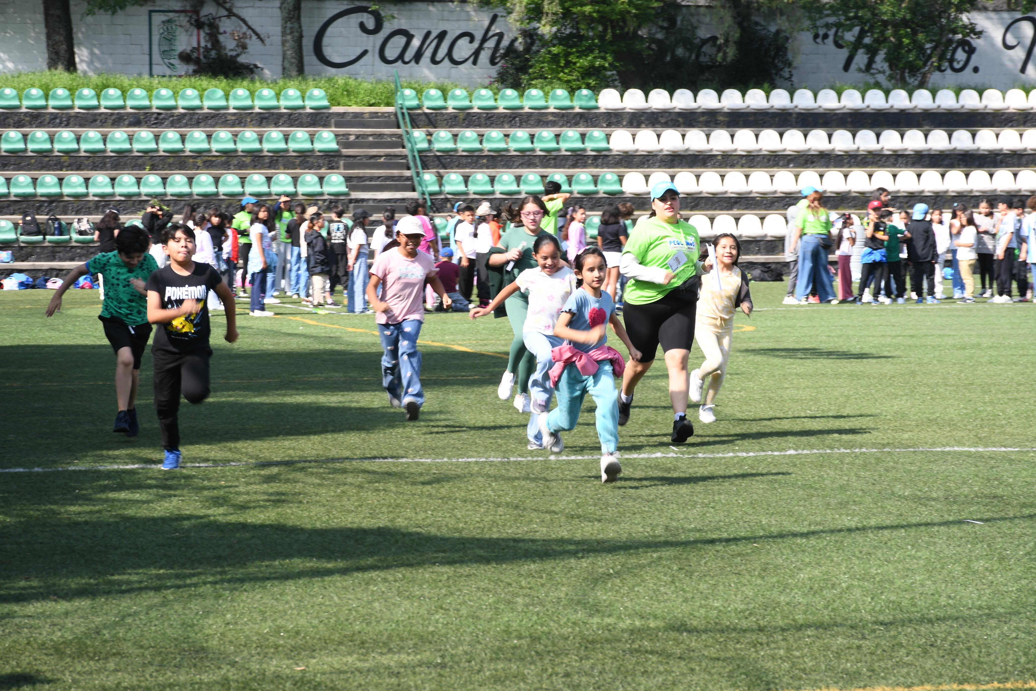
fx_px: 3885
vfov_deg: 10.2
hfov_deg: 15.2
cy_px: 346
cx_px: 518
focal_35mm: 135
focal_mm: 90
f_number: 9
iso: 100
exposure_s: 1/100
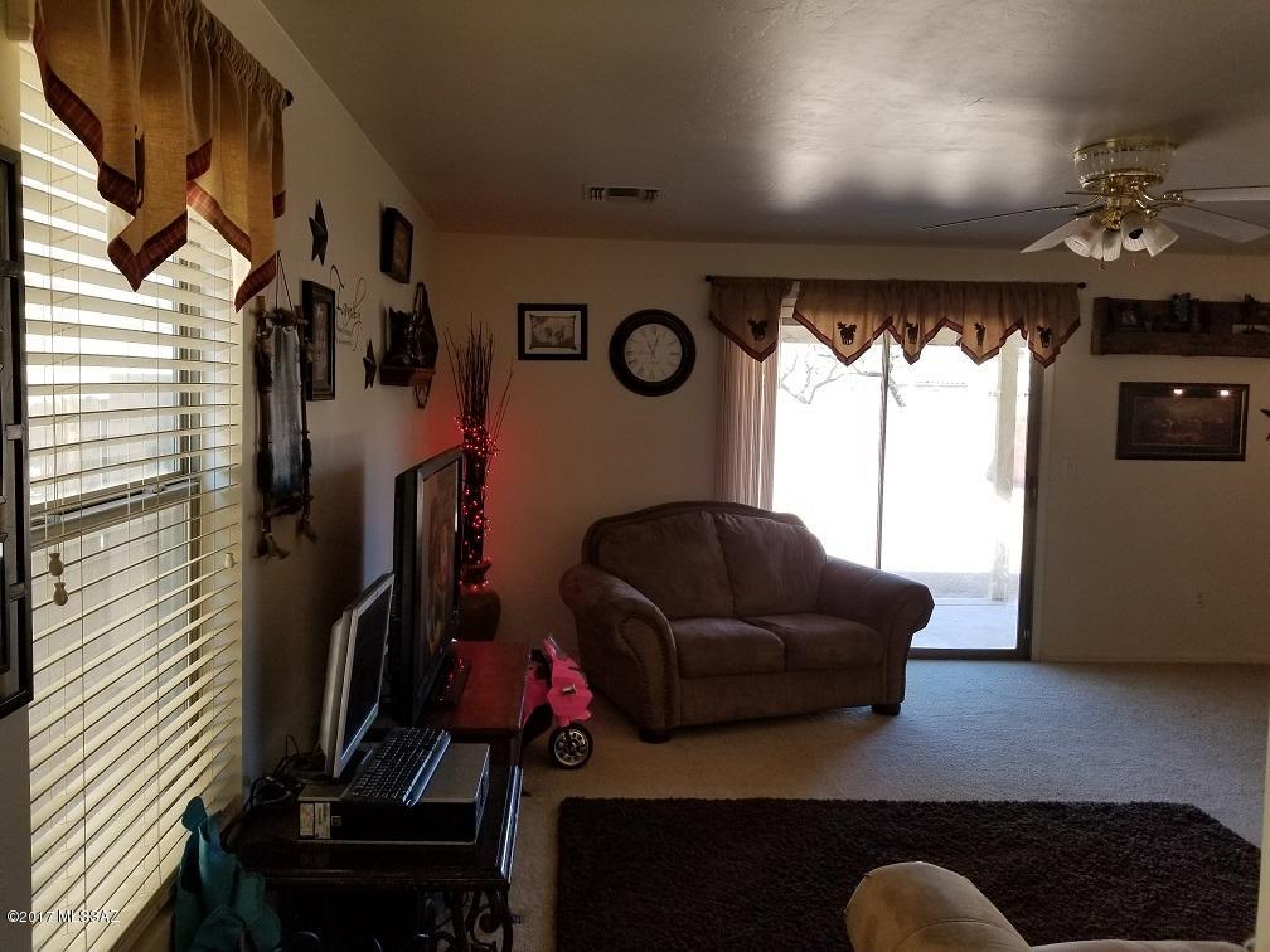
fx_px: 954
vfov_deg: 53.1
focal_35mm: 26
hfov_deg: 67.3
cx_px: 635
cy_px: 476
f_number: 1.7
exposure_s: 1/120
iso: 64
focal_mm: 4.25
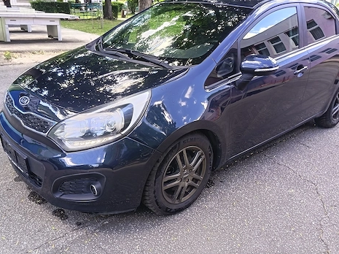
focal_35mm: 31
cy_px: 142
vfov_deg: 45.3
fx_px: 303
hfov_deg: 58.4
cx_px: 169
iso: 324
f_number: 1.75
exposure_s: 1/100
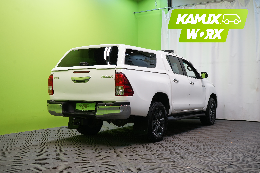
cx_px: 130
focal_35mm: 42
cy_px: 86
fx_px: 303
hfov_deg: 46.4
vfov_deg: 31.9
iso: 500
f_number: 5.6
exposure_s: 1/50
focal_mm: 42
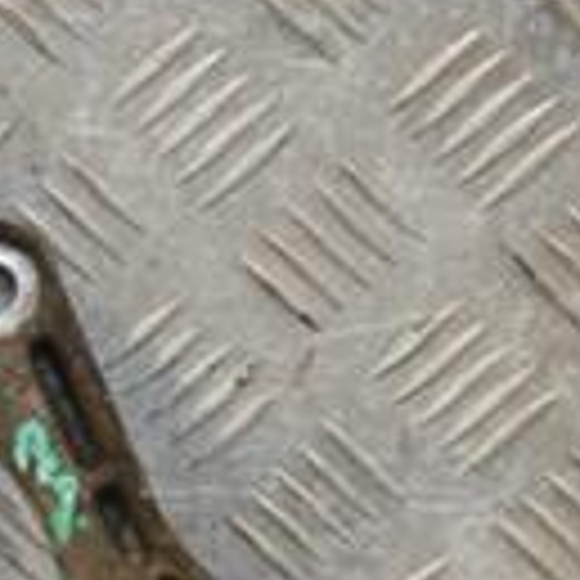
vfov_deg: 6.1
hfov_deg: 6.1
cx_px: -346
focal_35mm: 284
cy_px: 620
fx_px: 5384
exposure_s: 1/160
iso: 800
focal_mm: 48
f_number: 4.8
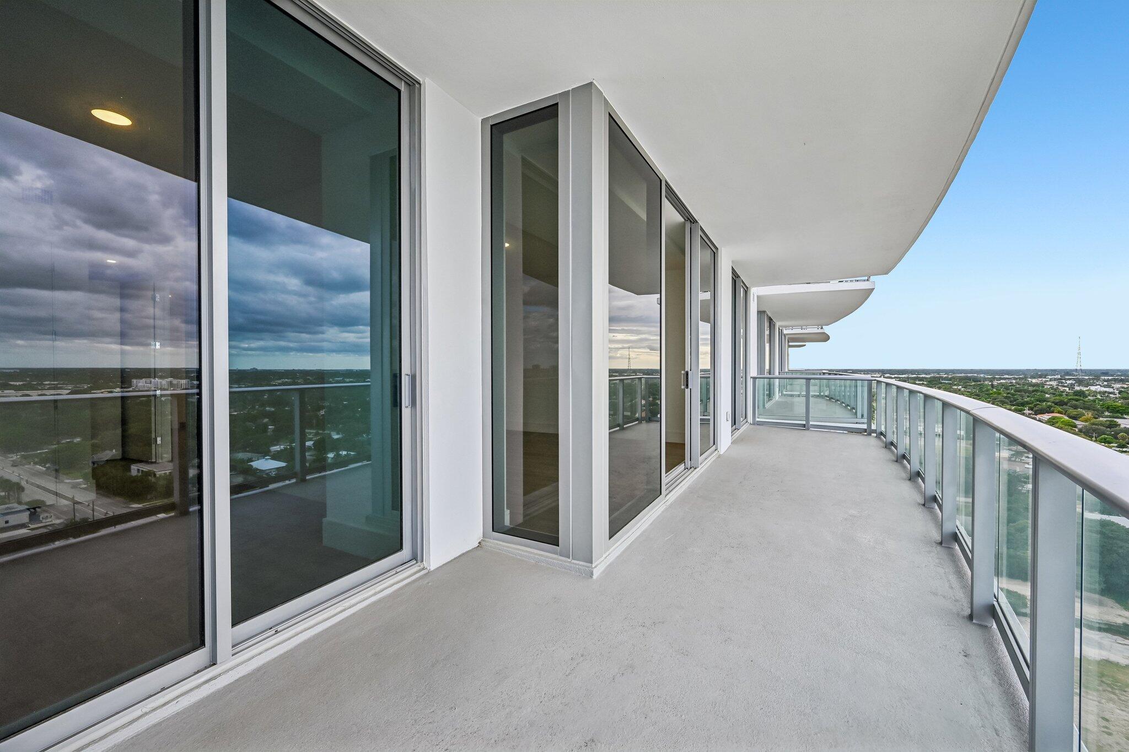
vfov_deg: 81.2
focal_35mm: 14
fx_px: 439
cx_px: 564
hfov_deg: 104.3
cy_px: 376
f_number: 8
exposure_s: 1/160
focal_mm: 14
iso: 400
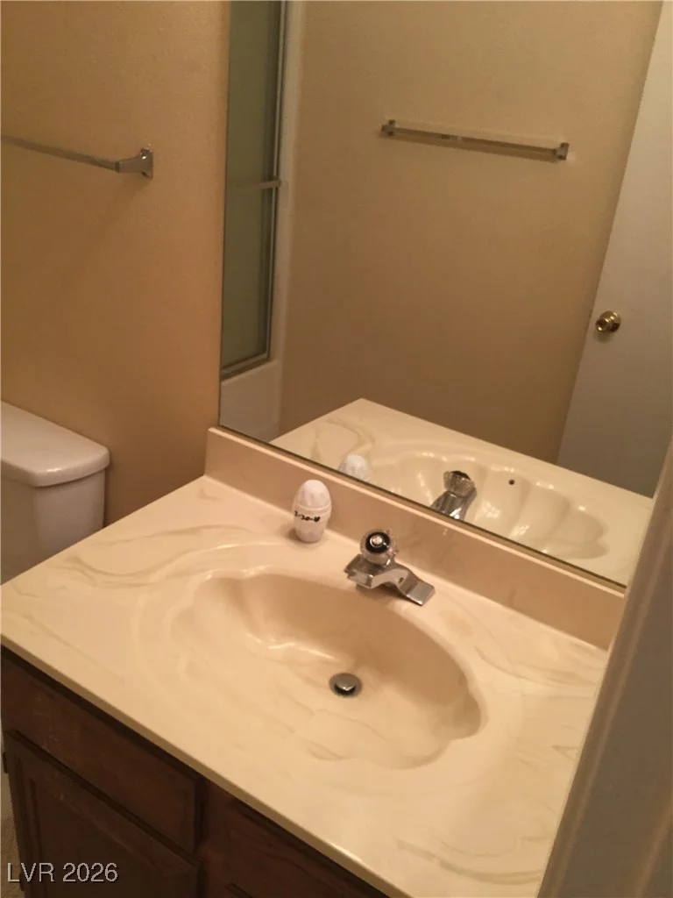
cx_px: 336
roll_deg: -4.3
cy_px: 449
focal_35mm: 31
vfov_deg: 58.4
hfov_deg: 45.4
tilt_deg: -26.3
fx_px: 804
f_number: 2.4
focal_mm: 3.3
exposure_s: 1/30
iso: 80
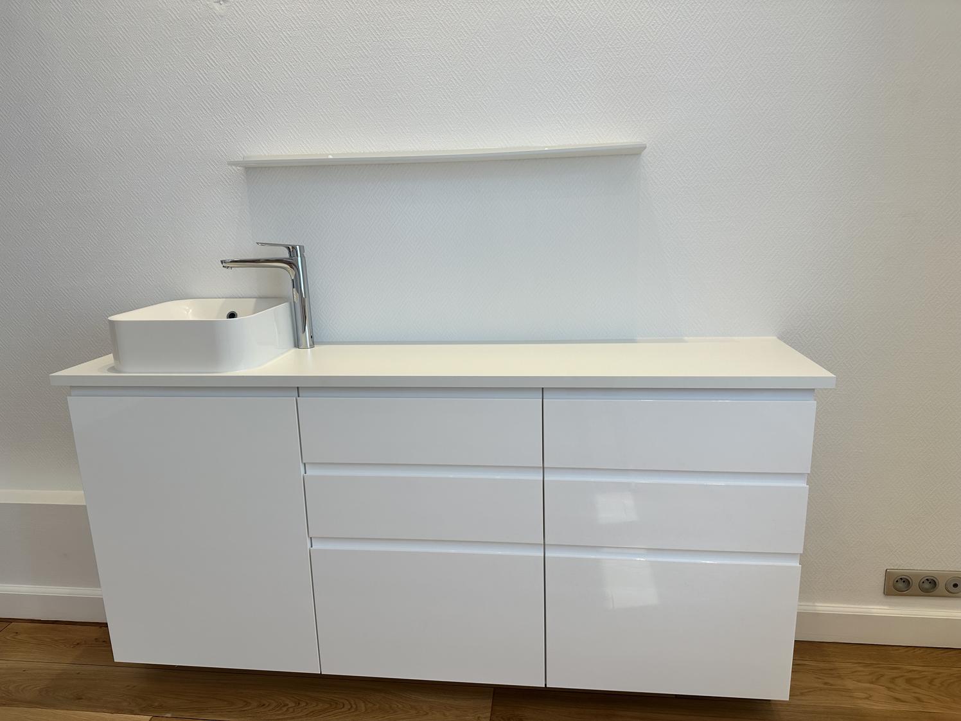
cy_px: 360
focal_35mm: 24
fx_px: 666
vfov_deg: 56.8
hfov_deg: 71.6
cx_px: 480
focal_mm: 6.86
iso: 80
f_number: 1.78
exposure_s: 1/317
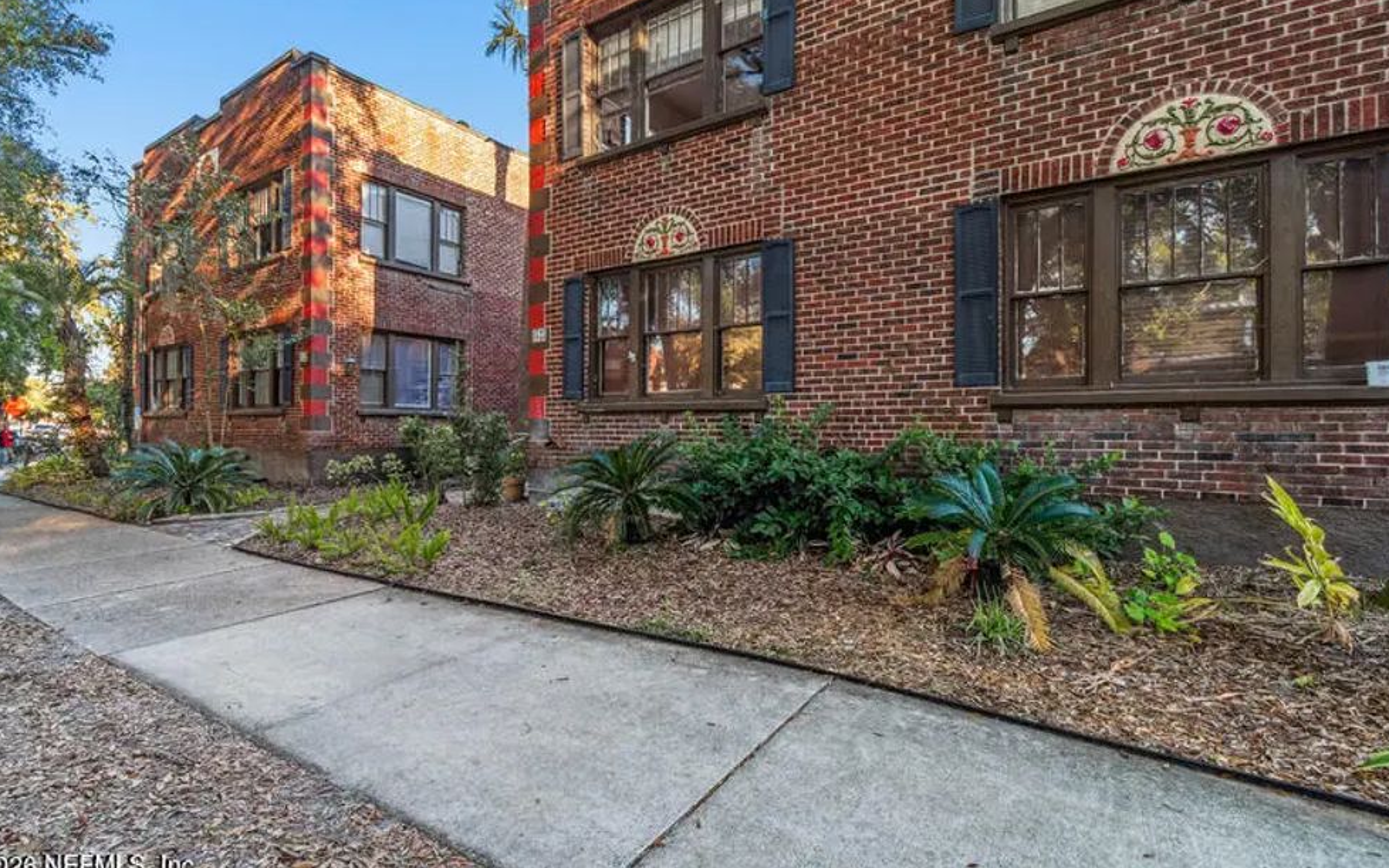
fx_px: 606
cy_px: 422
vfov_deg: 71.2
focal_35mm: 16
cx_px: 677
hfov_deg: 97.8
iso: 100
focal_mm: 10
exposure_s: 1/8
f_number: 7.1
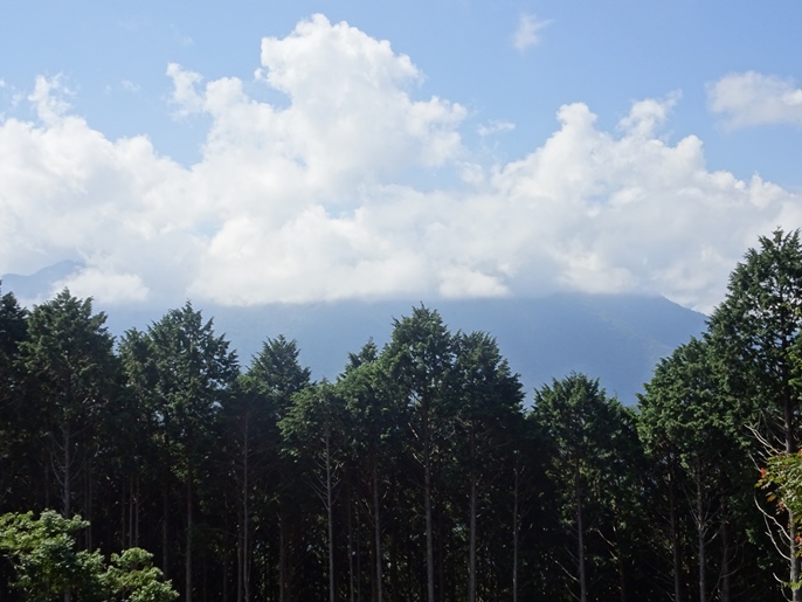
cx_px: 394
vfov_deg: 28.6
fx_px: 1182
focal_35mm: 51
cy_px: 297
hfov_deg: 37.5
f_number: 4.5
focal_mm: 8.51
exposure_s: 1/400
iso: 80
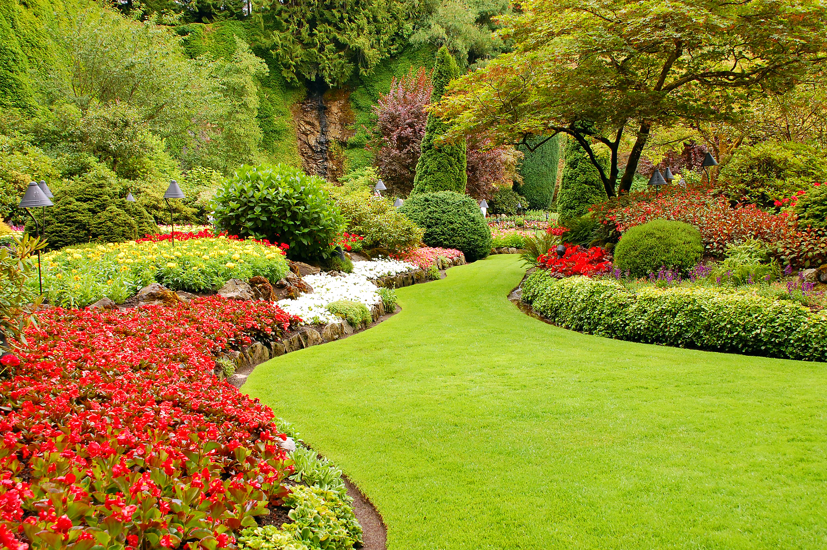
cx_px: 414
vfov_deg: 31.8
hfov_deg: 46.4
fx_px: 964
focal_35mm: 42
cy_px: 275
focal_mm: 28
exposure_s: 1/60
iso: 200
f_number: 7.1
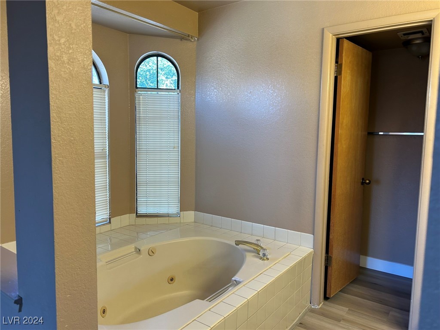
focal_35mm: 26
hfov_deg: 67.3
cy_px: 165
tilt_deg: -5.7
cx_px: 220
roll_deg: -0.7
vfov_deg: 53.1
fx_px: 330
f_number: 1.5
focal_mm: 5.7
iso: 100
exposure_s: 1/120
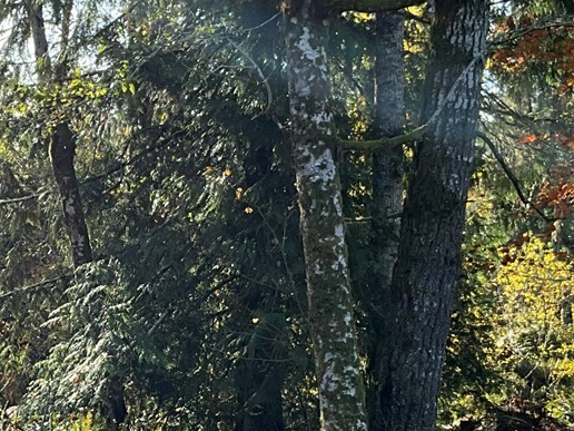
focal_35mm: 90
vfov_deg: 16.3
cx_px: 62
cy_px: 365
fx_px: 1492
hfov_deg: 21.3
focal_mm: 3
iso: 25
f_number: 1.8
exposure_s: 1/268
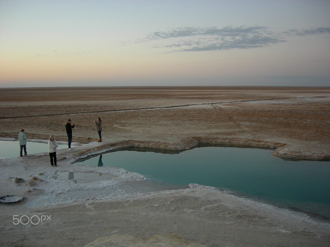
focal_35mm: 36
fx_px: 343
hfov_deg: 51.4
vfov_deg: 39.7
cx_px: 165
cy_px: 124
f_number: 2.7
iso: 107
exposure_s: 1/30
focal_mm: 7.5
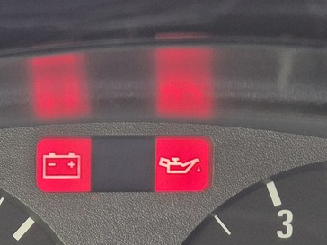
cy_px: 376
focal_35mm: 101
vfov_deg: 13.7
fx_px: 954
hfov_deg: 18.9
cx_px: -10
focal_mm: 5.4
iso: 320
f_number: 1.8
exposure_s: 1/100
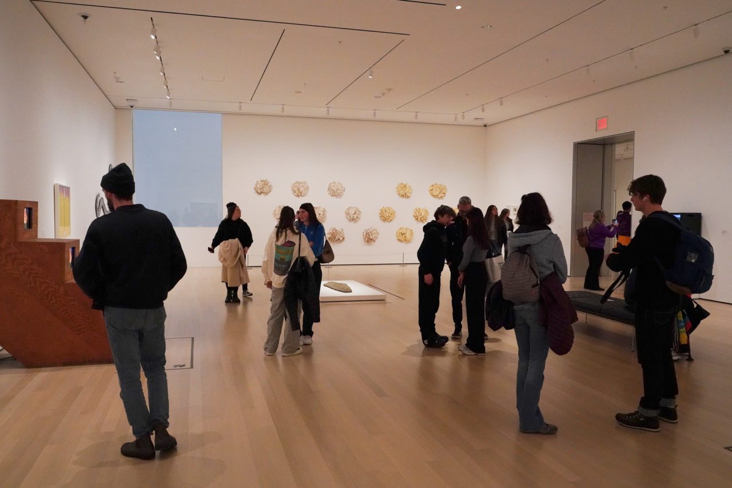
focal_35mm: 29
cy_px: 244
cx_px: 366
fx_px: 590
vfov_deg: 45.0
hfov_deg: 63.6
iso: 6400
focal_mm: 29
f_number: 8
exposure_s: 1/80
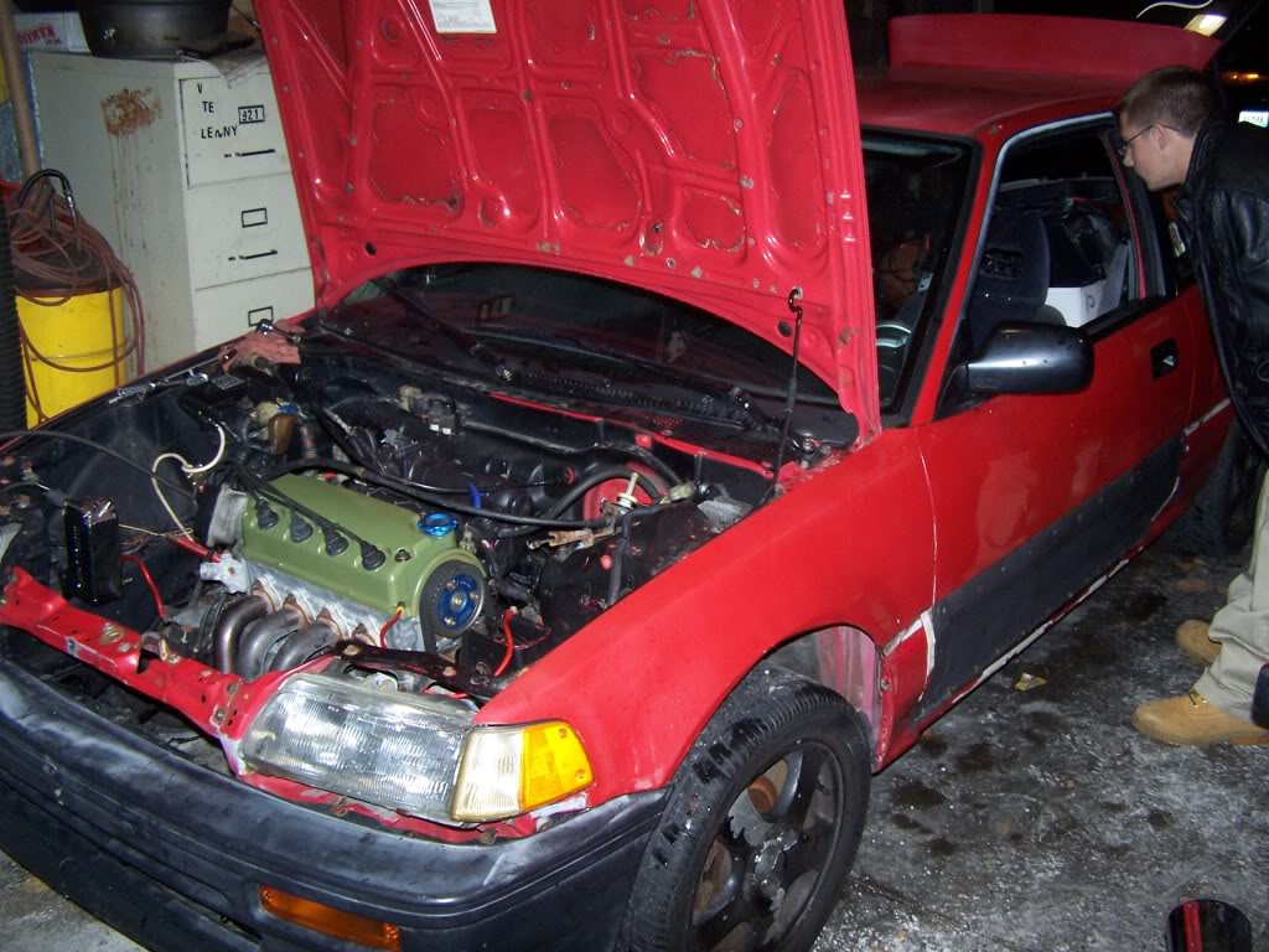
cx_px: 634
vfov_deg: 37.7
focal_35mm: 38
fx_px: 1393
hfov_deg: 49.0
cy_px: 476
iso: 140
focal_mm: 6.3
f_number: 2.8
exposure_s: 1/60
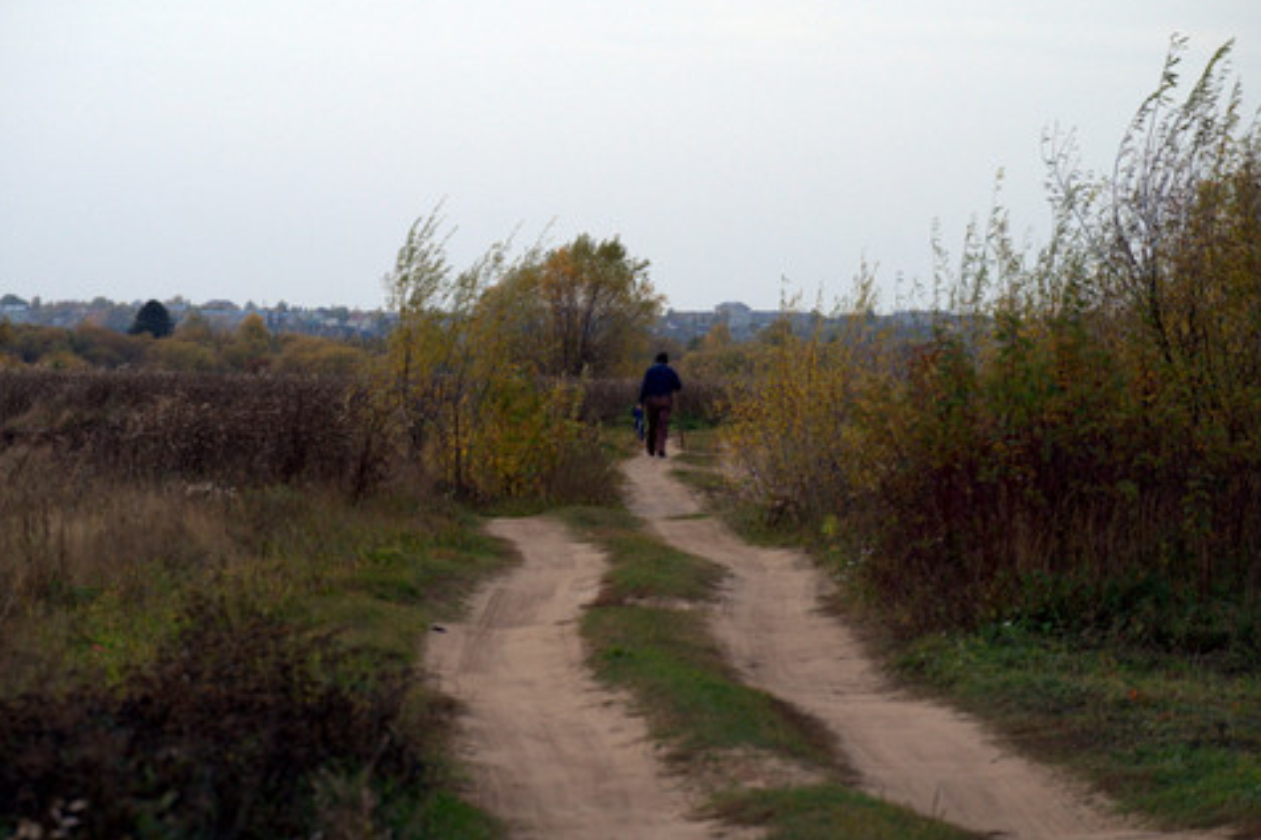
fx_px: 7178
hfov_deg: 10.0
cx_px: 654
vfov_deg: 6.7
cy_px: 401
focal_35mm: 205
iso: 800
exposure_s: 1/125
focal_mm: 130
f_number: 8
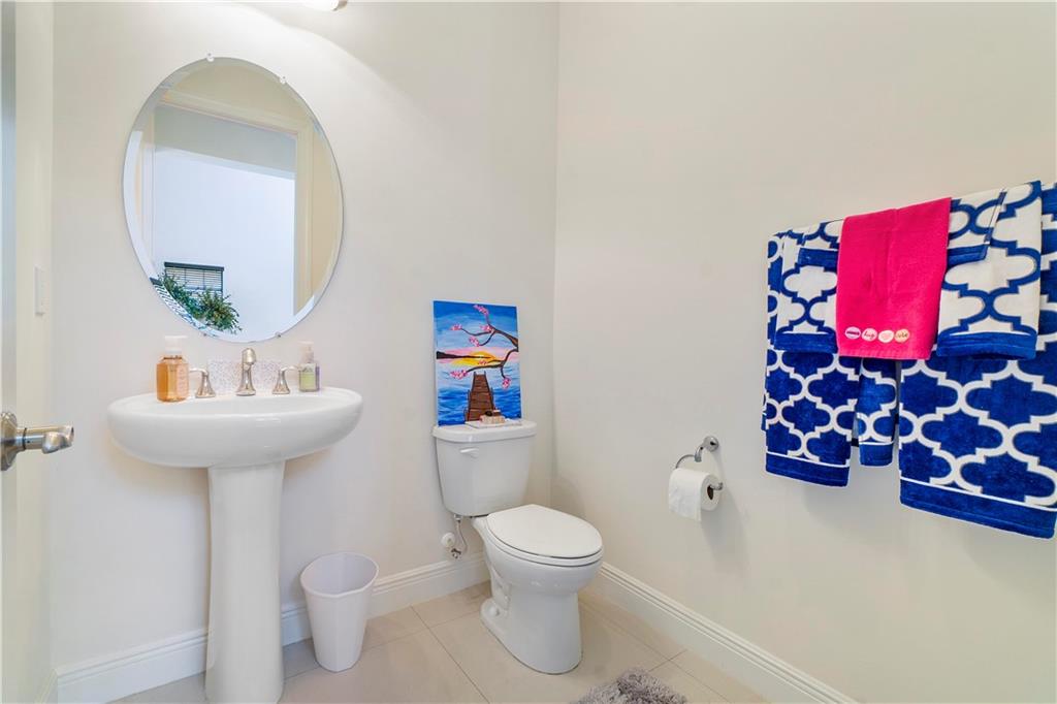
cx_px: 528
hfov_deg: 100.4
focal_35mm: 15
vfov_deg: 77.3
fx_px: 440
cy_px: 352
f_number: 11
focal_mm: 10
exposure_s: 1/4
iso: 160
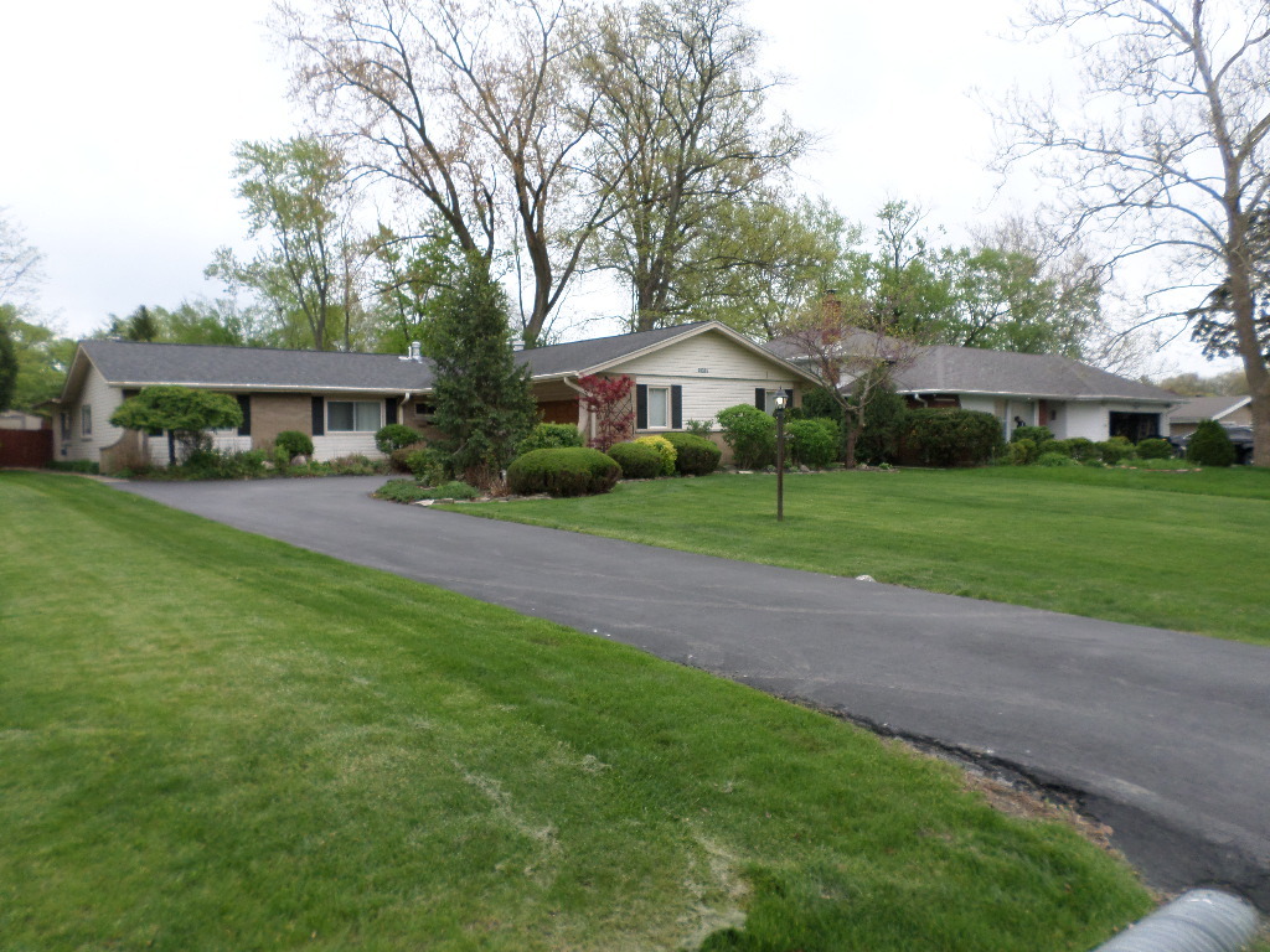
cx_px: 635
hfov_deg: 69.4
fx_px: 917
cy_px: 476
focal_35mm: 25
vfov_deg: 54.9
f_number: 2.5
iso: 80
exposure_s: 1/350
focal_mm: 4.5
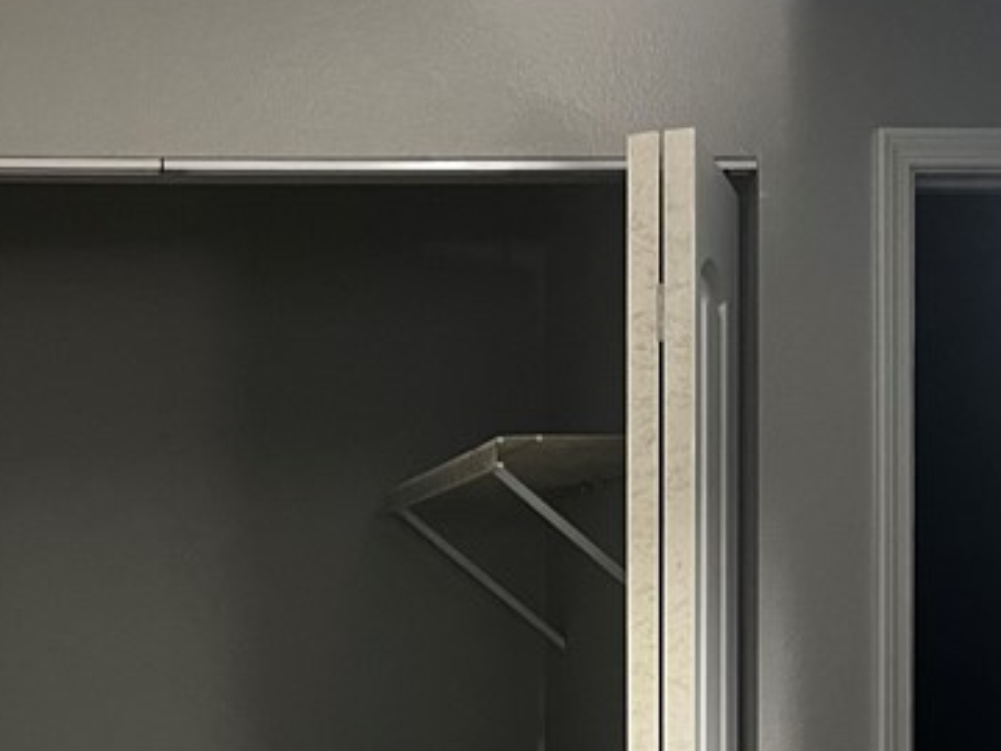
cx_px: 203
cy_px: 765
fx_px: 2140
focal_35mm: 74
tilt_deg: -2.6
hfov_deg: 25.9
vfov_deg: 19.3
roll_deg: +1.0
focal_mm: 5.7
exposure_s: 1/60
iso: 400
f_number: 1.5
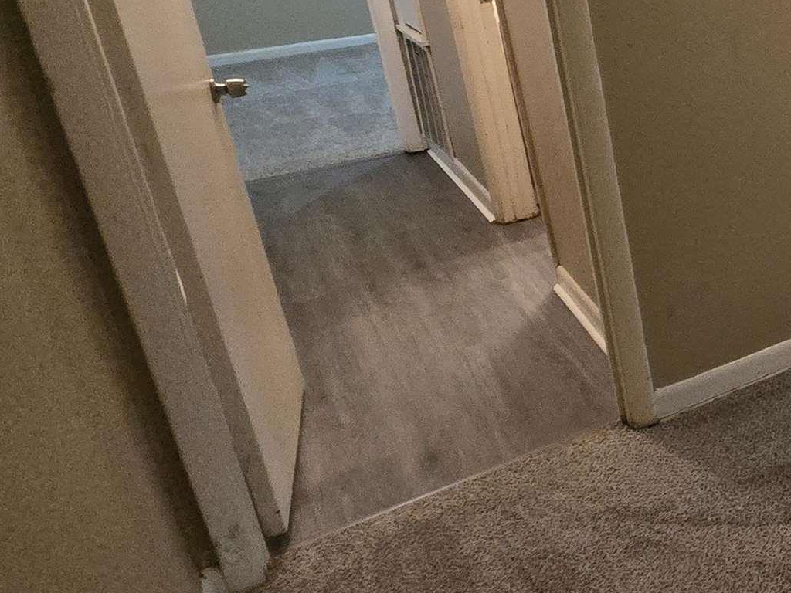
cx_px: 1160
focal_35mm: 39
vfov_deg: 35.3
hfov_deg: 30.0
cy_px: 95
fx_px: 891
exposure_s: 1/60
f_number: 2.2
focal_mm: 2.2
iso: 1000
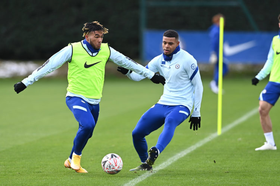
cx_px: 140
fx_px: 3111
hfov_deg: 5.2
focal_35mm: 400
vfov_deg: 3.4
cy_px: 93
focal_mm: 400
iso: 640
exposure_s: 1/2000
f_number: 3.5
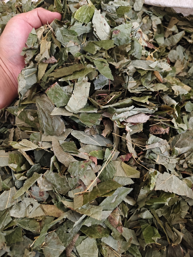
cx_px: 96
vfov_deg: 73.9
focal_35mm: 23
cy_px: 128
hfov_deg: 58.9
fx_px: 171
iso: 492
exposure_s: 1/100
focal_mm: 5.56
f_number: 1.88
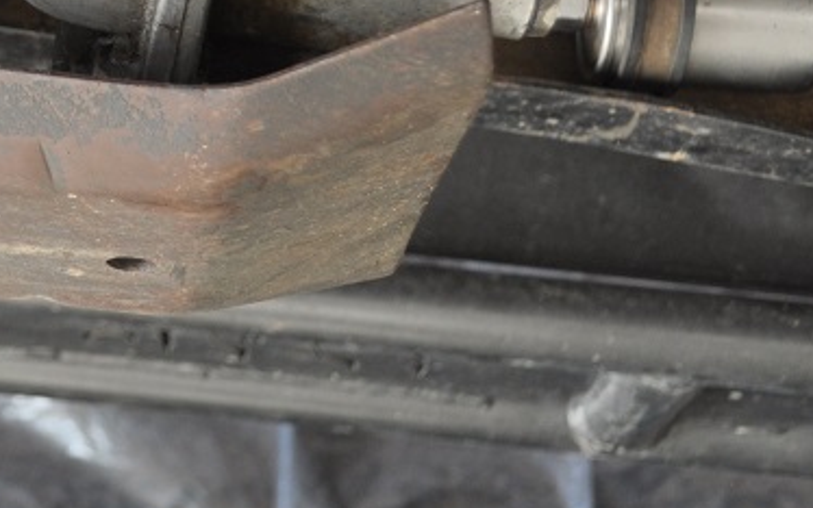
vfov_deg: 10.3
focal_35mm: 126
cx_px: -236
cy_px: -64
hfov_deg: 15.8
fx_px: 2793
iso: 400
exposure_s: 1/40
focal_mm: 24
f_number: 4
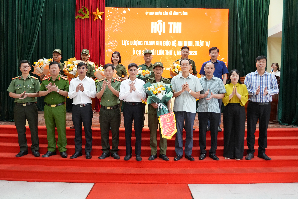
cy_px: 100
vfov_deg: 40.0
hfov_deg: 57.2
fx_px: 273
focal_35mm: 33
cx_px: 149
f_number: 4
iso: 2000
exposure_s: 1/80
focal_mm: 22
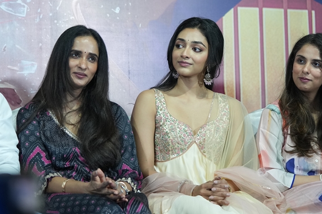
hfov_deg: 11.0
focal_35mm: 187
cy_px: 94
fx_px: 1672
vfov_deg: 7.3
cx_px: 190
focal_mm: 90
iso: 1000
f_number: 2.8
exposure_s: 1/200
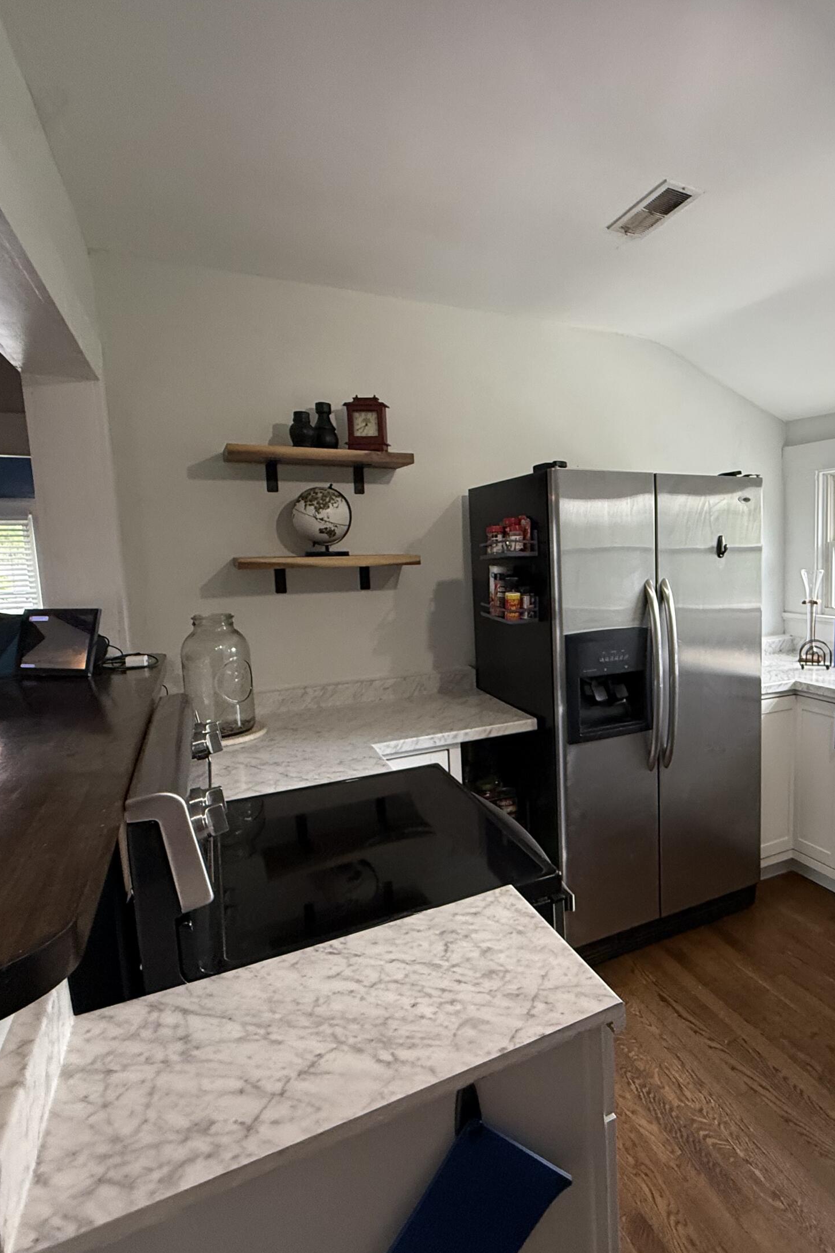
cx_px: 596
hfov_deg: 59.5
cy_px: 629
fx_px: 696
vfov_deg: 84.0
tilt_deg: -5.9
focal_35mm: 20
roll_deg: +1.9
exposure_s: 1/120
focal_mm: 2.22
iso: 250
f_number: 2.2
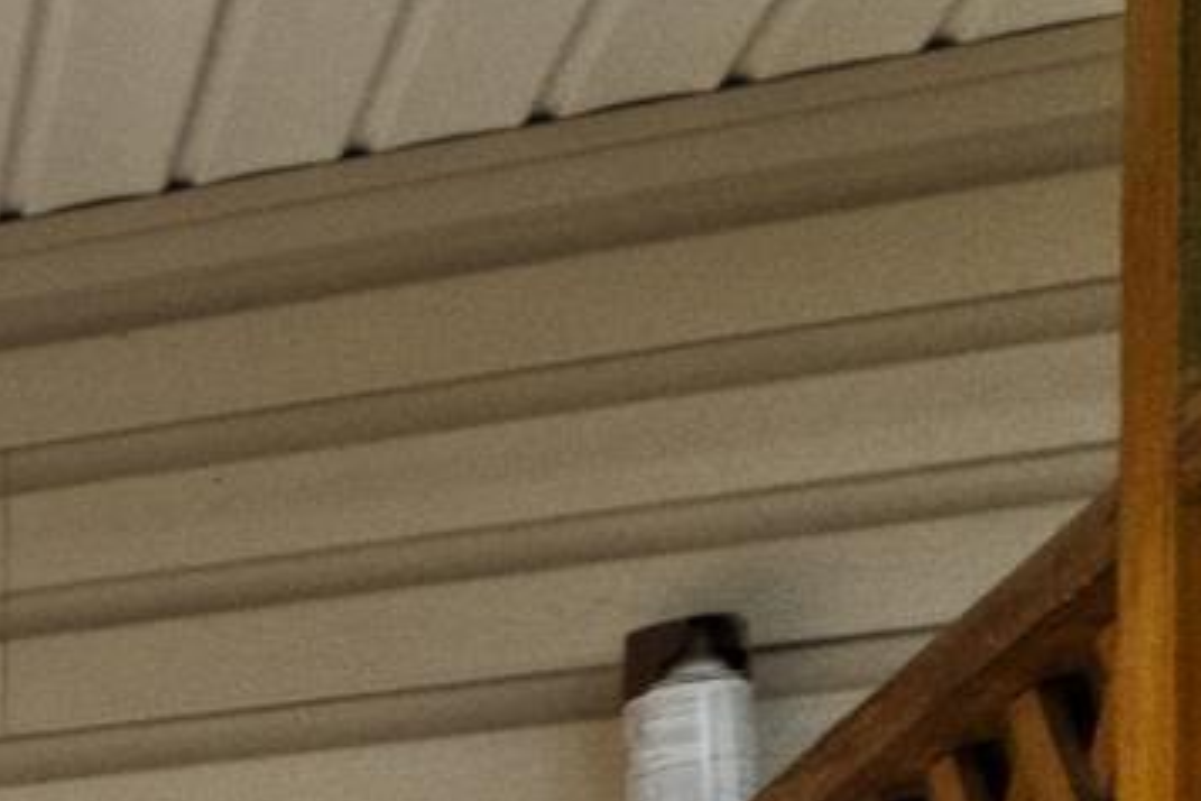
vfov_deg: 11.2
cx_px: -2907
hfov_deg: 9.9
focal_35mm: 105
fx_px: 3503
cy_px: 1856
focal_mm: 10
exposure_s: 1/100
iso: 400
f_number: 7.1
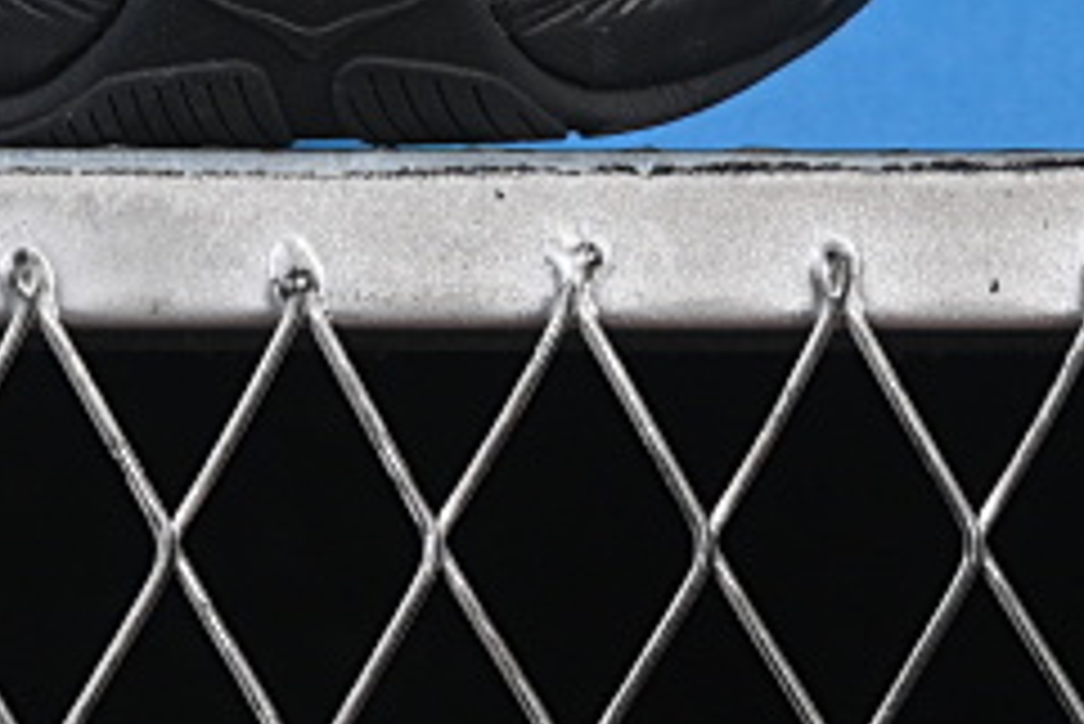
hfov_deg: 6.1
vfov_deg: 4.0
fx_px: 10123
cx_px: -198
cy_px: -863
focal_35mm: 336
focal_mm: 50
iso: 160
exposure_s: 1/60
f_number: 6.3
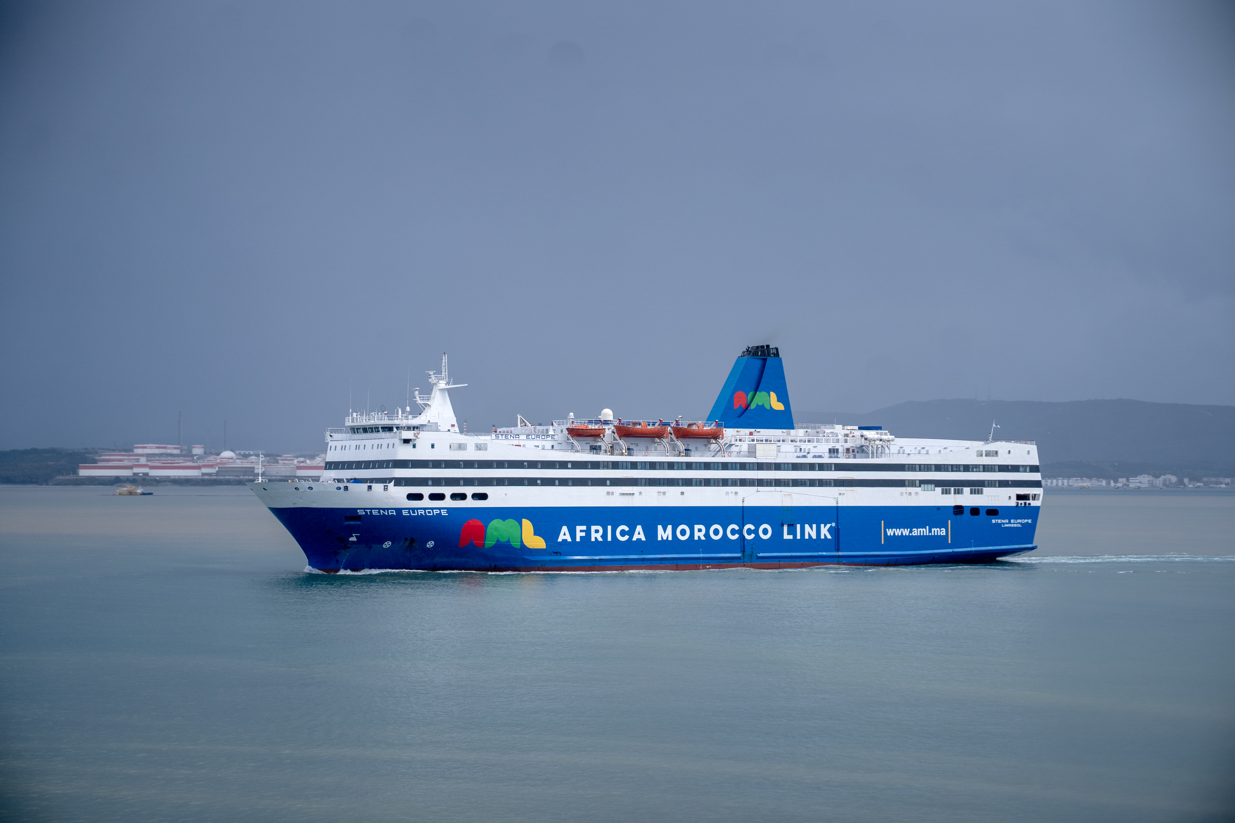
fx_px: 2401
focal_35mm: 70
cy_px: 412
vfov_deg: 19.5
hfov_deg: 28.8
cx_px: 618
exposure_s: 1/5000
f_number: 2.8
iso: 800
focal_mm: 70
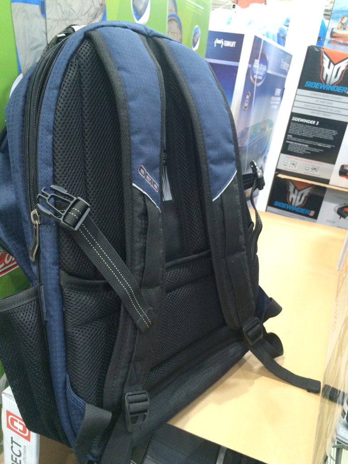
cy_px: 232
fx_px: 389
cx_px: 174
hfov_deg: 48.2
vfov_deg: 61.7
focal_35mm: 29
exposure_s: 1/30
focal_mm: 4.15
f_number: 2.2
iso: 160
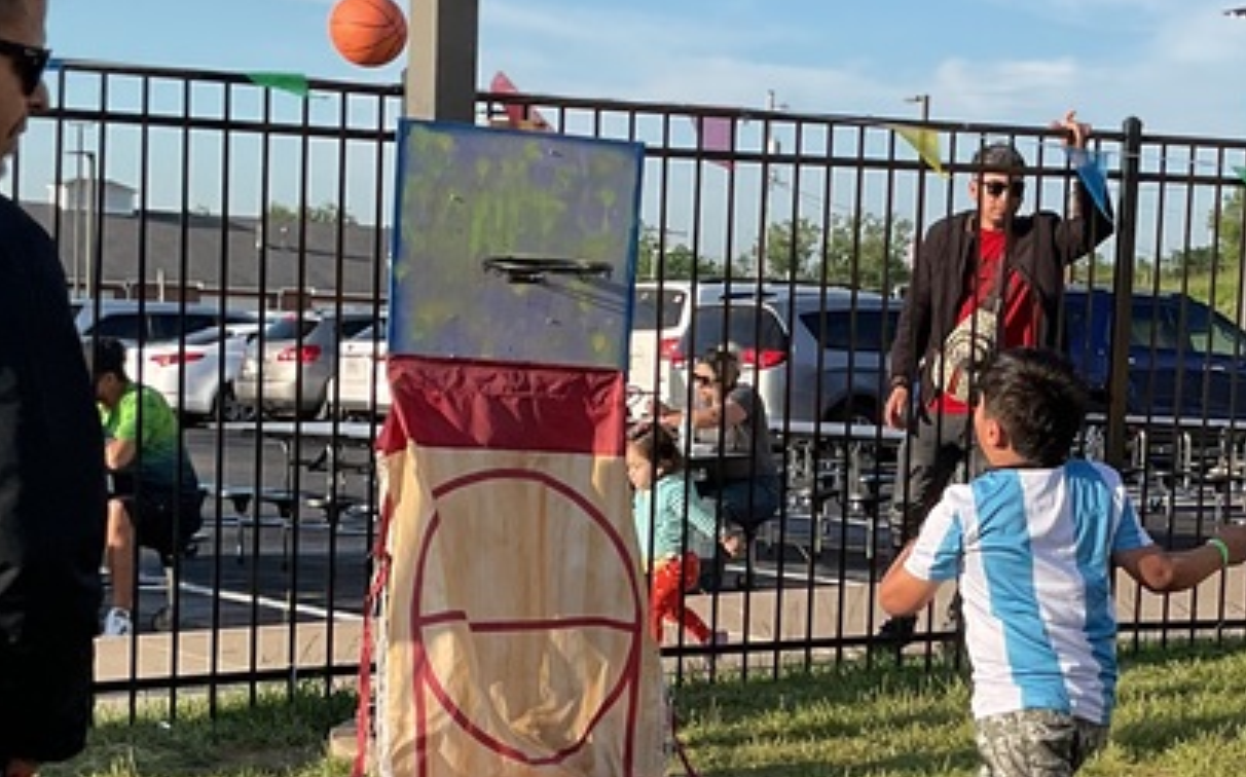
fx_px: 2647
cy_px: 536
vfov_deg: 16.7
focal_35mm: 78
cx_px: 1012
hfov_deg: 26.0
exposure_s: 1/1121
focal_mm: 3
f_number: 1.8
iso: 16
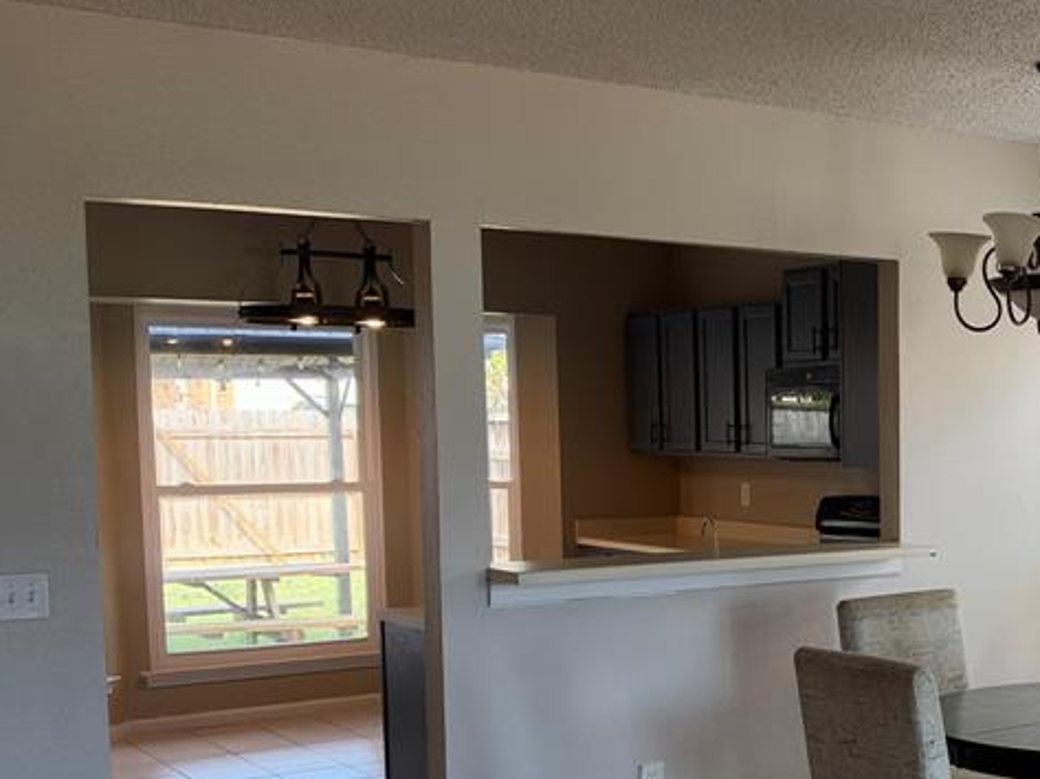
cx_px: 948
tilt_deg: -5.5
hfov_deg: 34.6
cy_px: 583
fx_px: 1561
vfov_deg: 27.6
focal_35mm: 52
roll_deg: +0.4
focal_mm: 6.93
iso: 160
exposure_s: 1/142
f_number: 1.8
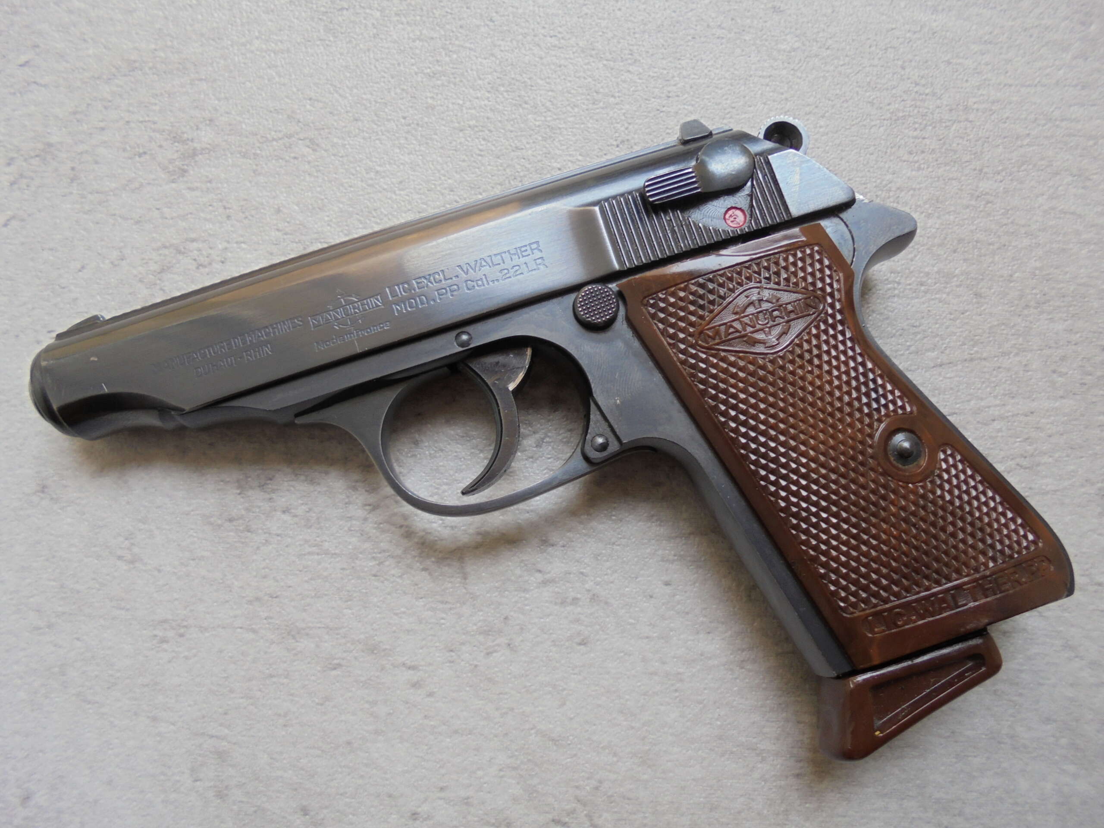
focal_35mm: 26
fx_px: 829
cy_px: 414
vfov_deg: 53.1
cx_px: 552
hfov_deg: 67.3
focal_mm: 4.6
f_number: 3.5
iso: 100
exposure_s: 1/60
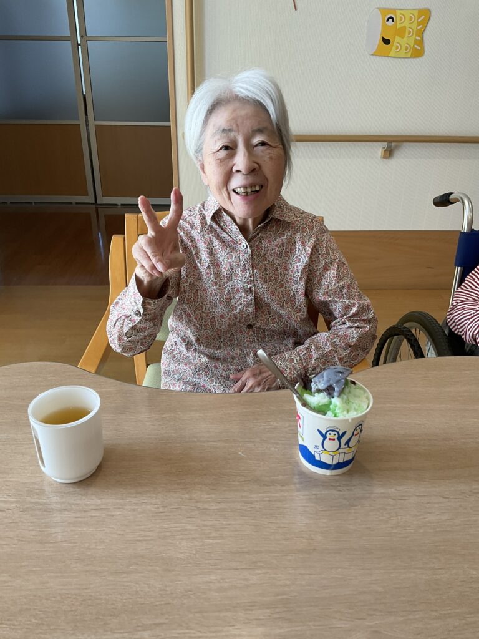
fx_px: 535
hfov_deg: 48.2
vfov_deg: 61.7
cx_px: 240
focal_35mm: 29
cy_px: 320
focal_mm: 3
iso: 40
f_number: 1.8
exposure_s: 1/120
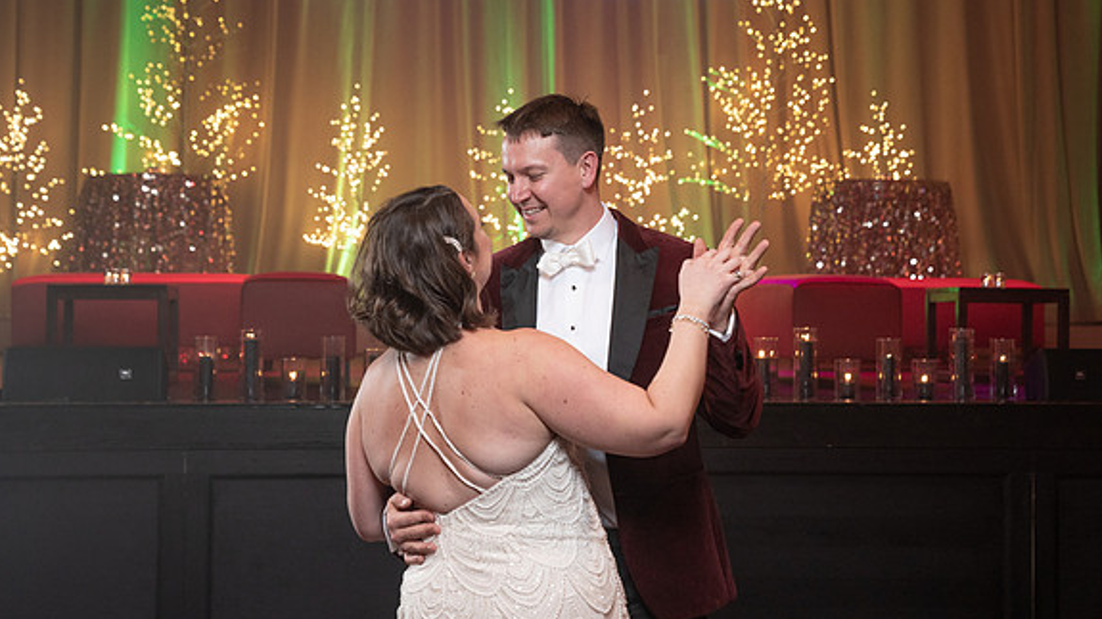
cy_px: 298
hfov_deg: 31.0
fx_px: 1986
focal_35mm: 68
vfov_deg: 17.7
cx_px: 506
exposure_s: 1/125
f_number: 4
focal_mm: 59
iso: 2000
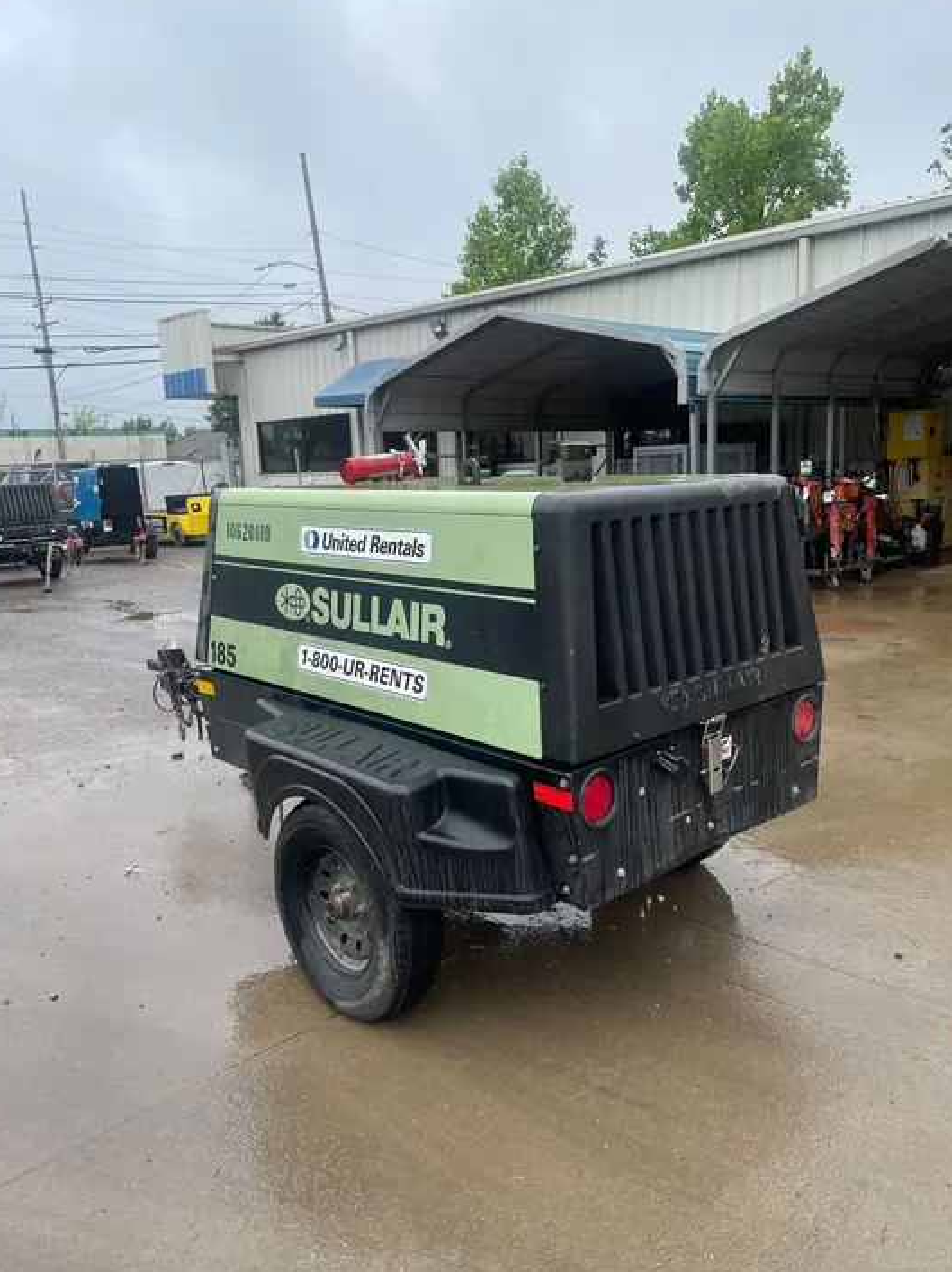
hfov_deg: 51.3
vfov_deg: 65.3
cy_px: 641
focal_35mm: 27
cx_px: 475
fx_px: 991
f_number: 1.6
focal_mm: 4.2
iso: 50
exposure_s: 1/1319
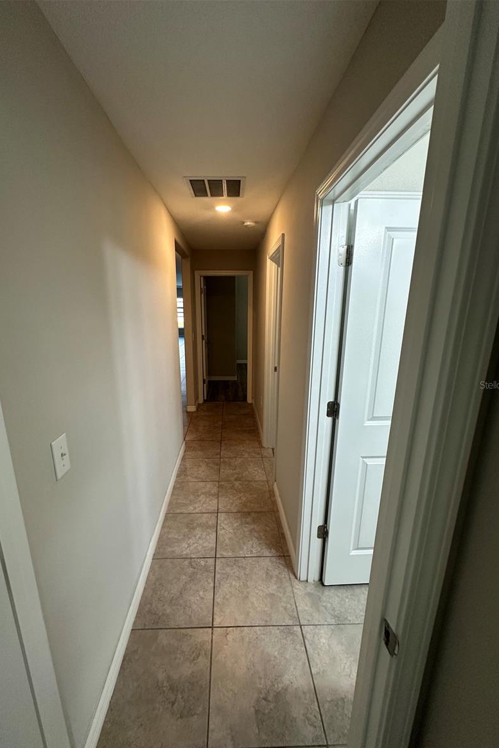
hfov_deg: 77.3
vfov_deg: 100.4
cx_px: 236
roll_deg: -0.4
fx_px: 312
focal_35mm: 15
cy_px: 385
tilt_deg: -14.0
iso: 200
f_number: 2.2
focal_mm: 2.22
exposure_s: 1/120
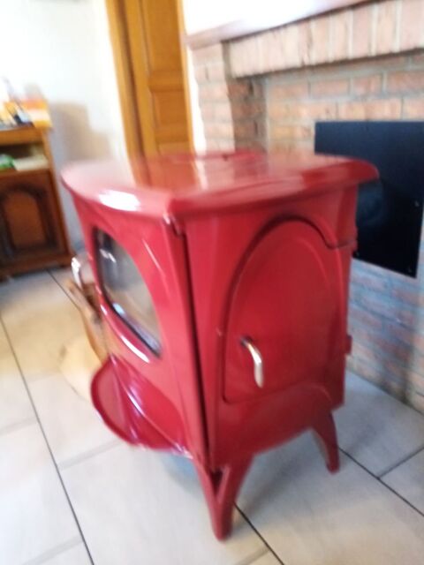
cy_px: 282
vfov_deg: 67.3
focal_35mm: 26
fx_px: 425
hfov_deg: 53.1
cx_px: 212
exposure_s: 1/20
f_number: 1.8
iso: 733
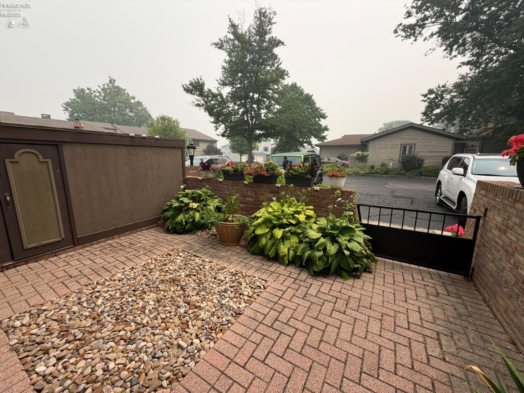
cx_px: 262
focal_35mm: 14
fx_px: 212
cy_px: 196
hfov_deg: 102.1
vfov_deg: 85.7
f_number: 2.2
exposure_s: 1/770
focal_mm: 2.22
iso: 25
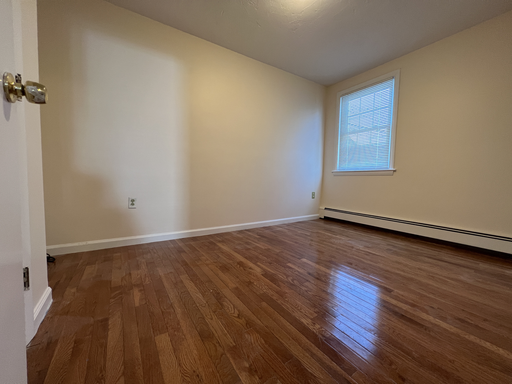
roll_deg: -1.6
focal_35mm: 13
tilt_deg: -4.4
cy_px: 192
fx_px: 192
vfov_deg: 89.9
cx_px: 256
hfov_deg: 106.2
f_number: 1.8
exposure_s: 1/60
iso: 125
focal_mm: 1.57
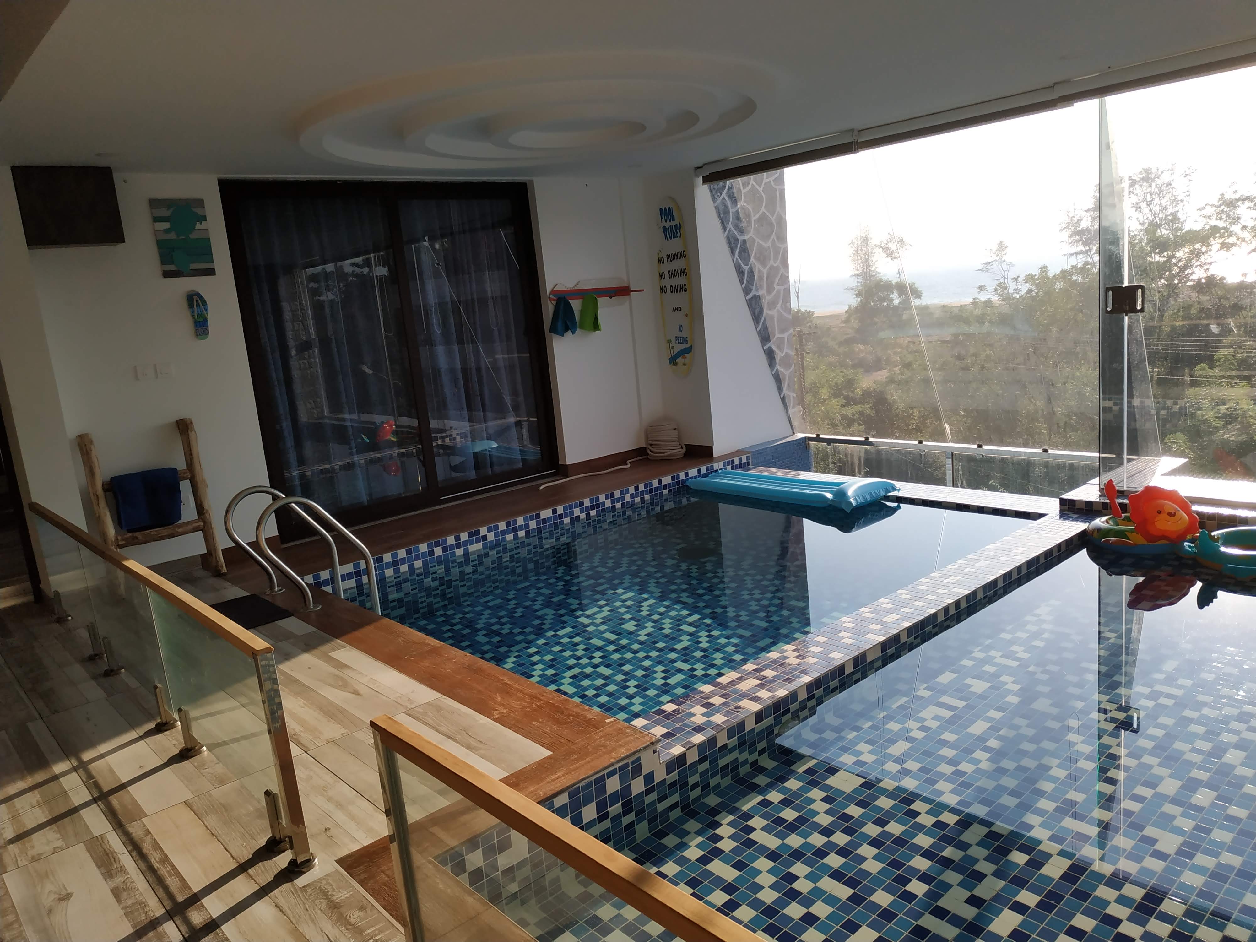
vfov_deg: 56.8
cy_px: 471
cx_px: 628
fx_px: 871
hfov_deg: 71.6
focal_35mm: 24
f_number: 1.9
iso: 250
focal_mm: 3.94
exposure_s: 1/974
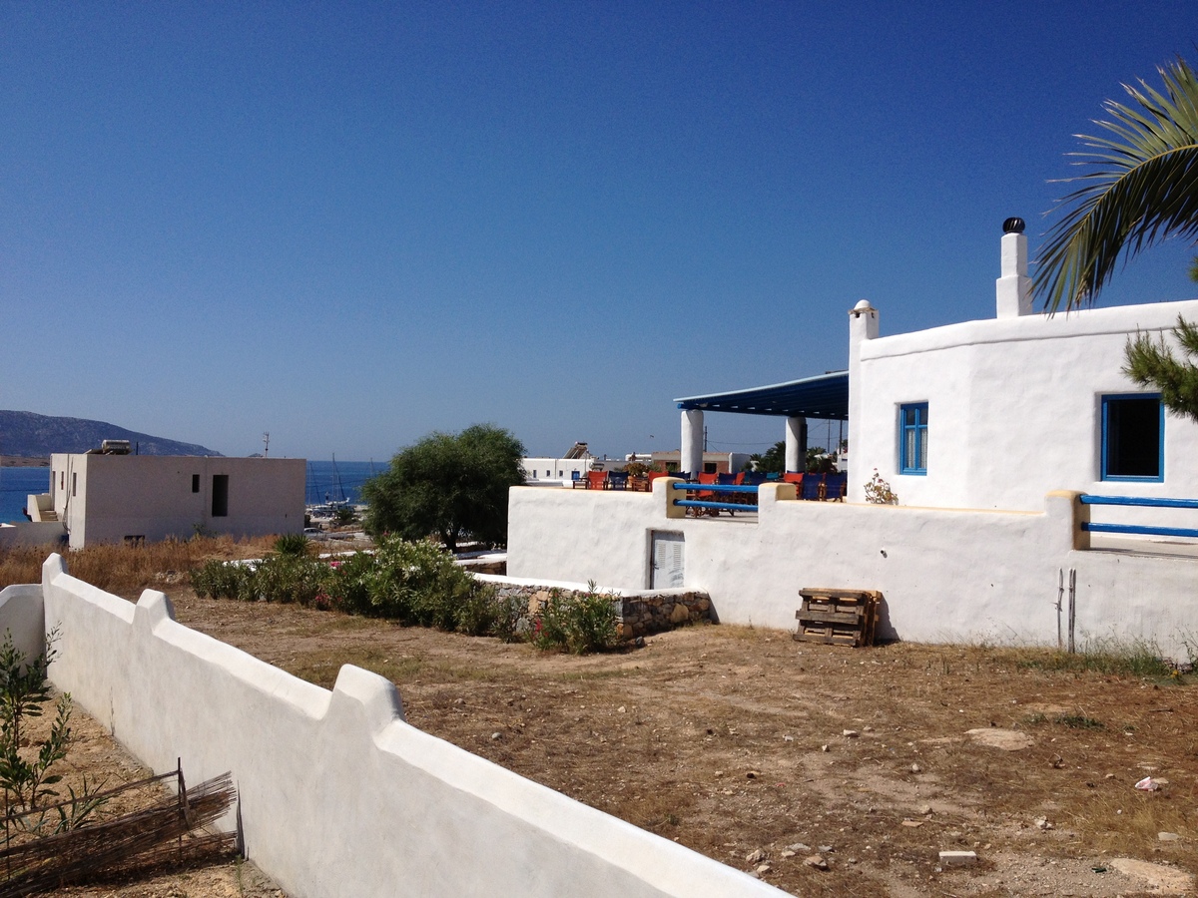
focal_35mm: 35
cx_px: 599
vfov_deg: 40.7
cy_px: 449
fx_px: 1211
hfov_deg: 52.6
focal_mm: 4.28
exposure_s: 1/4608
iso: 50
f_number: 2.4
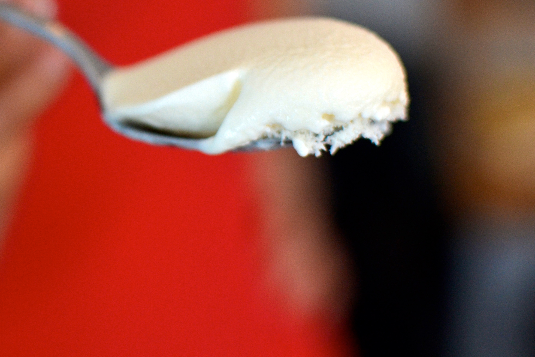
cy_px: 88
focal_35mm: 80
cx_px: 129
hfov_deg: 25.1
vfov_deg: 17.0
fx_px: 1185
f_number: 2.5
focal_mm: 35
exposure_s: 1/400
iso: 400
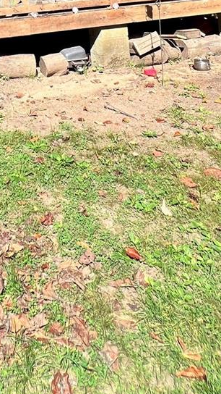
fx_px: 417
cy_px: -109
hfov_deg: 26.6
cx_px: -40
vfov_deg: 35.7
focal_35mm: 40
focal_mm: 1.57
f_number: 1.8
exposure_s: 1/451
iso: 32
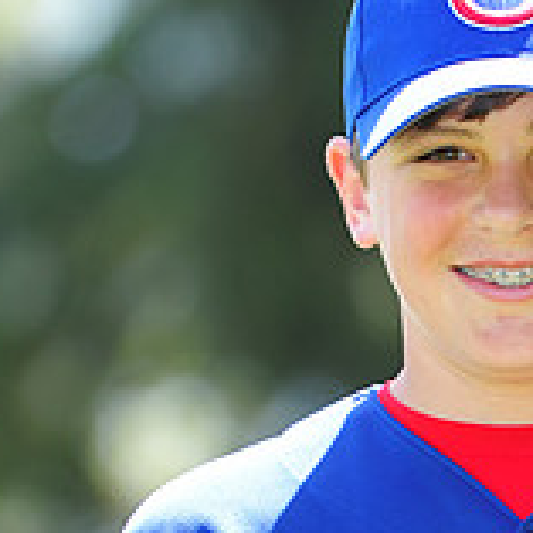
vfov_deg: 2.8
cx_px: 523
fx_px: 10940
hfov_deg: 2.8
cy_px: 628
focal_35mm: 628
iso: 200
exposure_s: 1/250
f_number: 4.5
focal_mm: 200
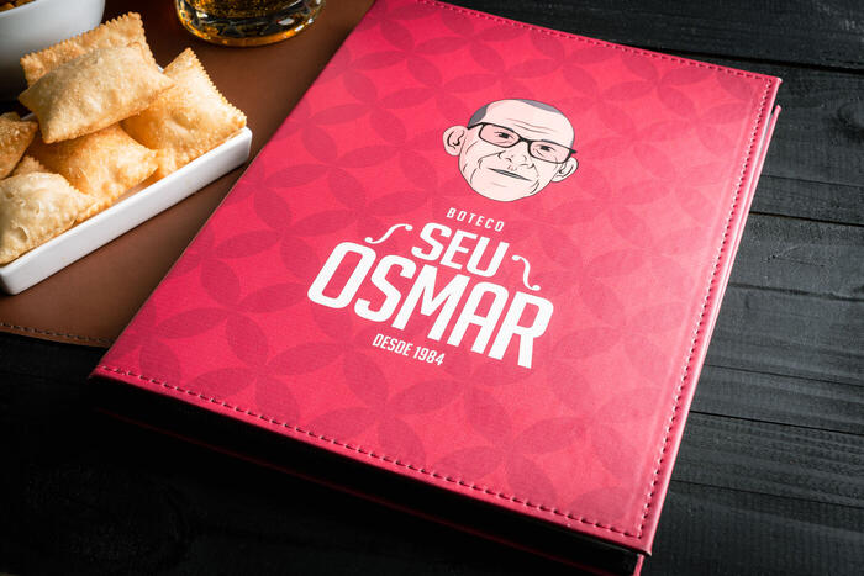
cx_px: 432
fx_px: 1080
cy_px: 288
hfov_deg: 43.6
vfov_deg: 29.9
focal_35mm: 45
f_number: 9
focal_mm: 30
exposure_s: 1/80
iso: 100
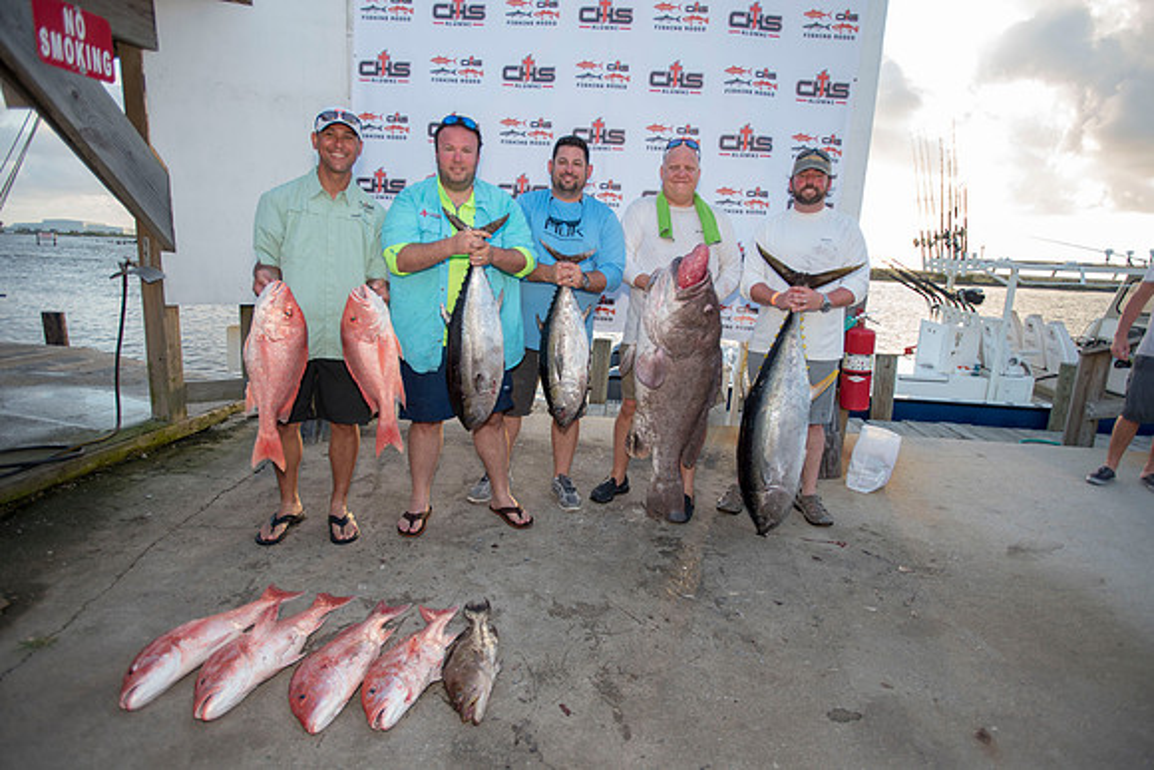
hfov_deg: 84.0
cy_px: 385
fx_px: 641
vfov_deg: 62.0
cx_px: 577
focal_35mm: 20
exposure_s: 1/320
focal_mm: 20
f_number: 2.8
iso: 250
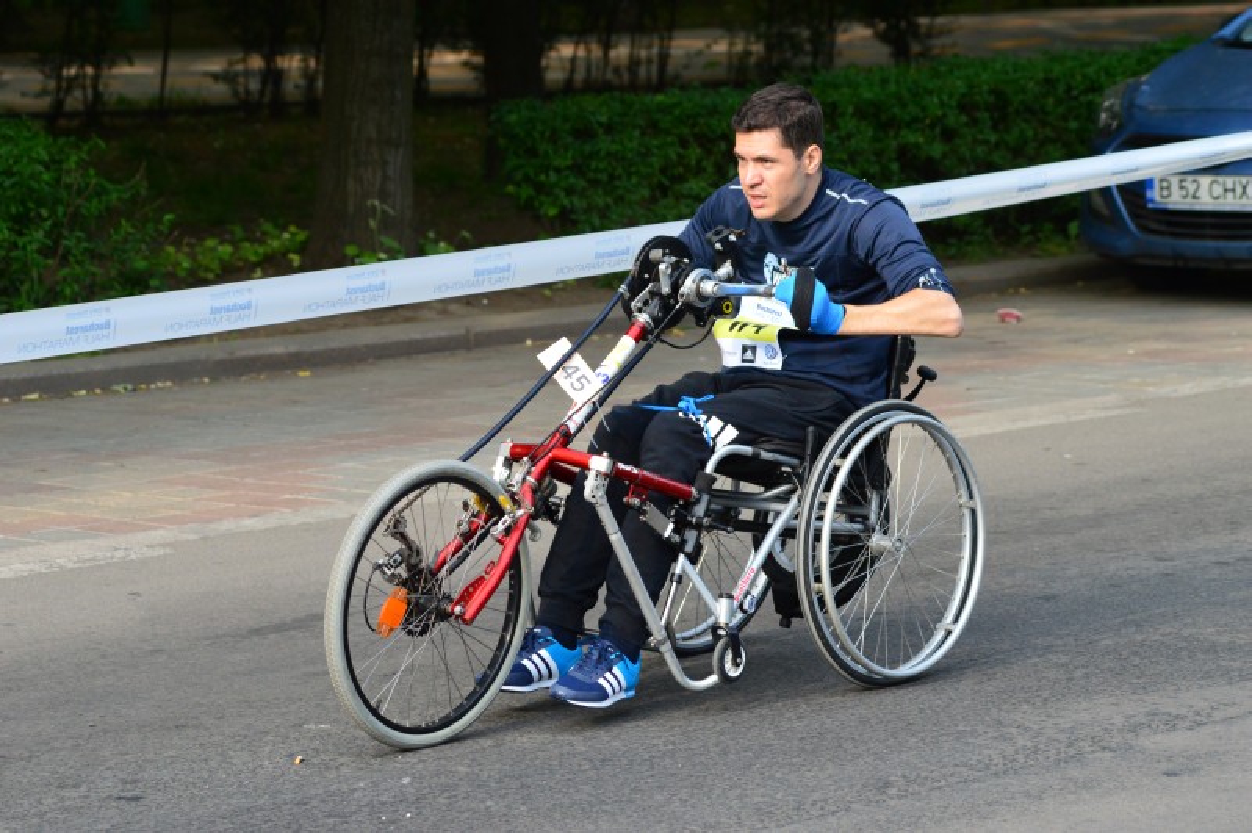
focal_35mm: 129
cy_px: 416
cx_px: 626
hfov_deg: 15.9
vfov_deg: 10.6
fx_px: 4483
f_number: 5
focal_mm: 86
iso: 800
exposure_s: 1/1250
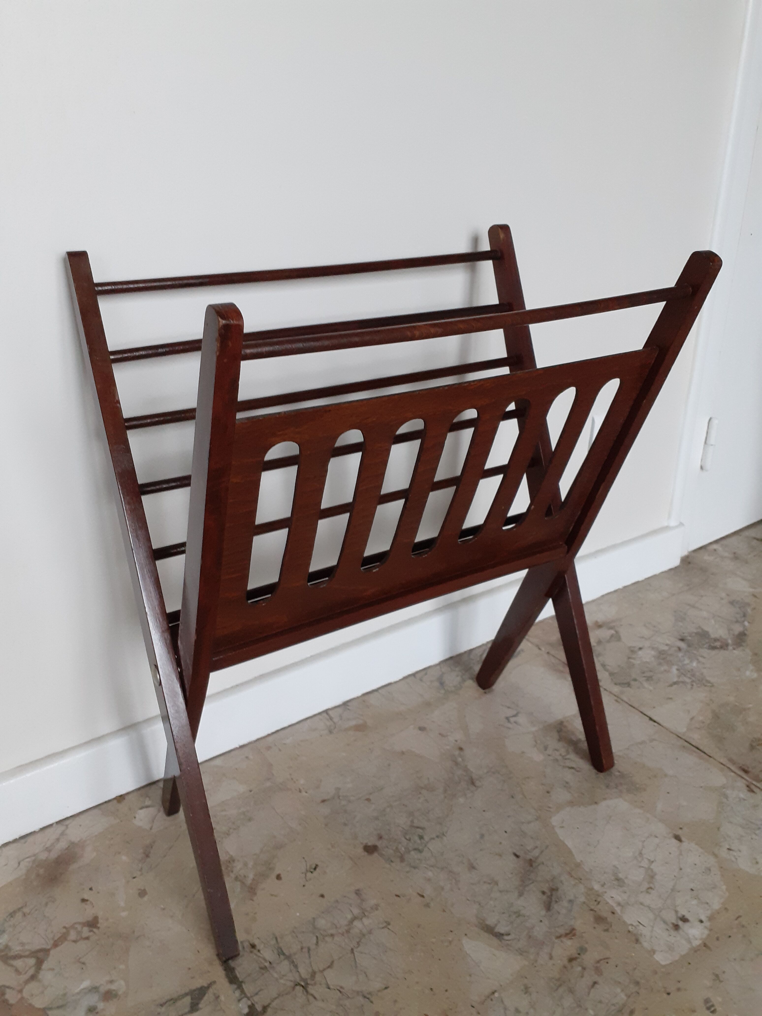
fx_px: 792
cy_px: 508
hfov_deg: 51.4
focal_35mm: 27
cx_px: 381
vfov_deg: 65.3
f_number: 1.9
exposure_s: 1/25
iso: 250
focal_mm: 3.6
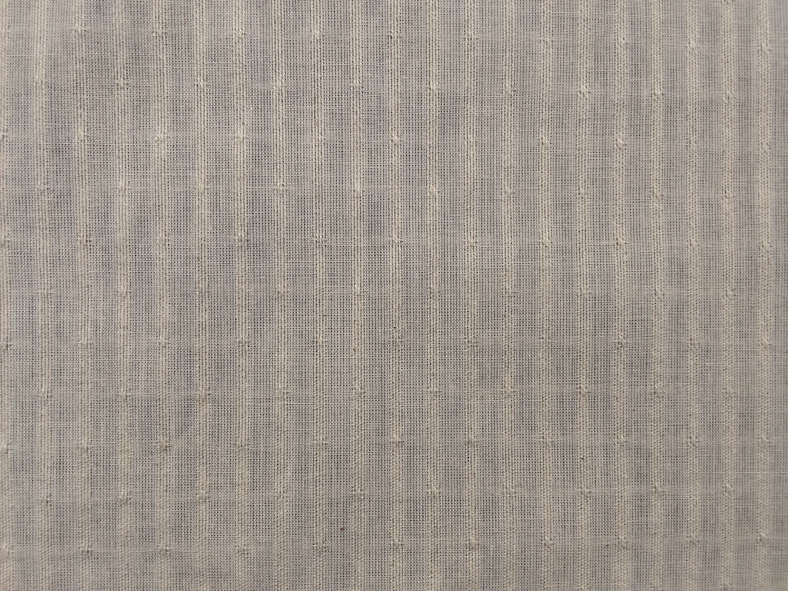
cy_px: 296
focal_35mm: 26
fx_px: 592
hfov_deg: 67.3
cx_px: 394
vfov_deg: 53.1
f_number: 2
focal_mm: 2.78
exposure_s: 1/100
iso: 80
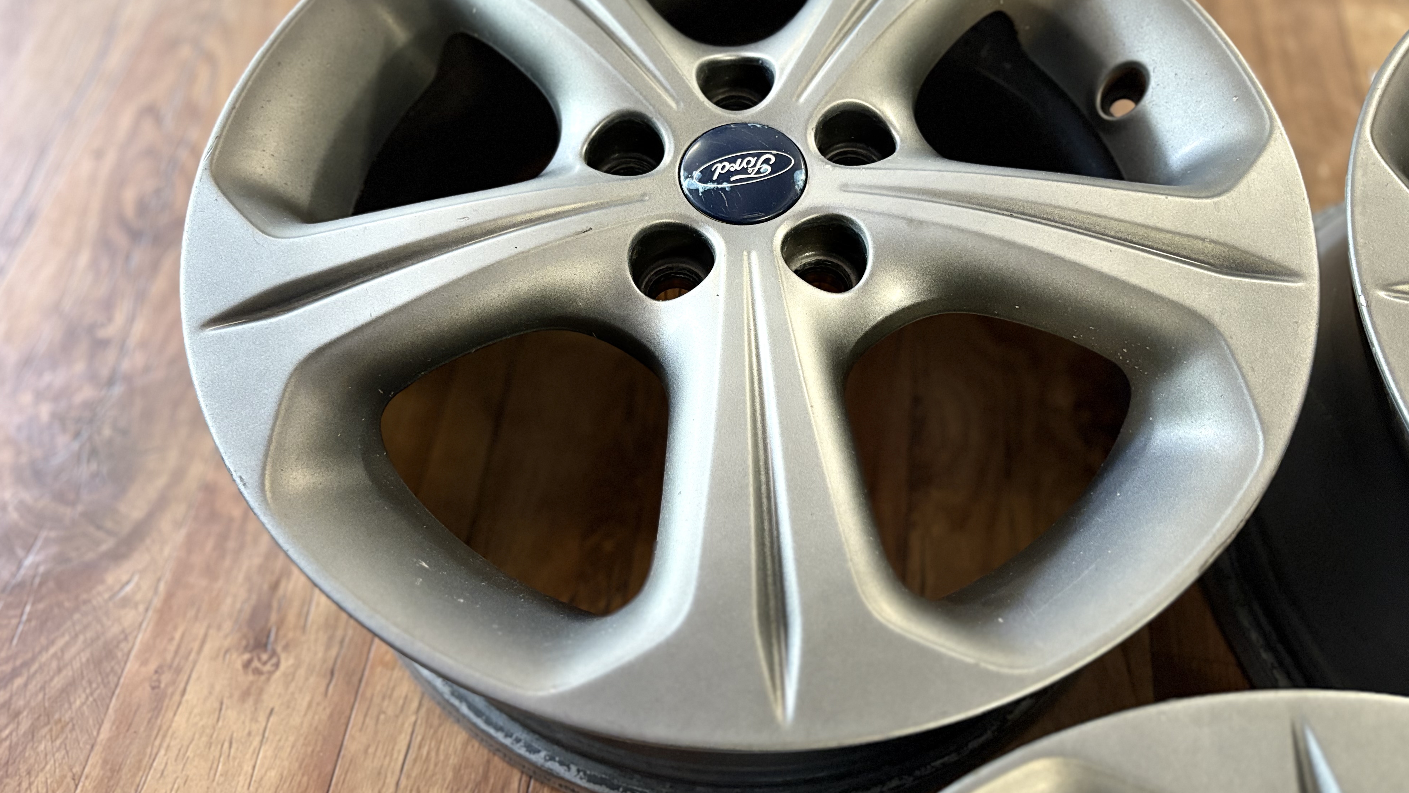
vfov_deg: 39.9
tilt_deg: -58.3
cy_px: 299
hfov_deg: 66.1
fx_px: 1083
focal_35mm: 29
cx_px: 701
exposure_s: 1/59
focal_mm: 5.96
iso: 500
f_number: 1.6
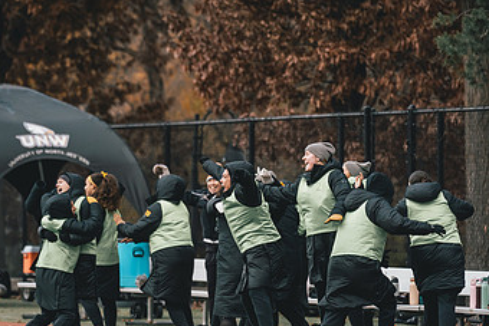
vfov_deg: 4.2
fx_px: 4416
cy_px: 256
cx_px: 204
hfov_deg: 6.3
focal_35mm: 325
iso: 400
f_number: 2.8
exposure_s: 1/1000
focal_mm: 150
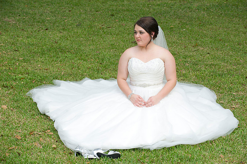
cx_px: 124
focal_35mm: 125
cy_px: 82
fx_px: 857
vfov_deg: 11.0
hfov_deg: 16.4
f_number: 7.1
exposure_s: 1/125
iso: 320
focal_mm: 125
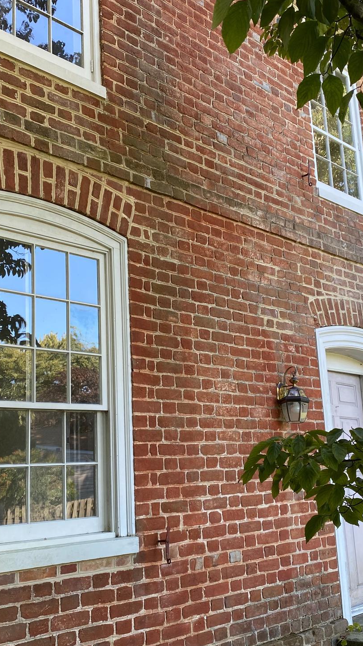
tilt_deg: +13.4
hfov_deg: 29.7
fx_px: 684
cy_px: 334
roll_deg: +3.0
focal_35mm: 40
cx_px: 207
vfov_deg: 50.5
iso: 32
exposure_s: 1/123
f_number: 1.8
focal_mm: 4.25
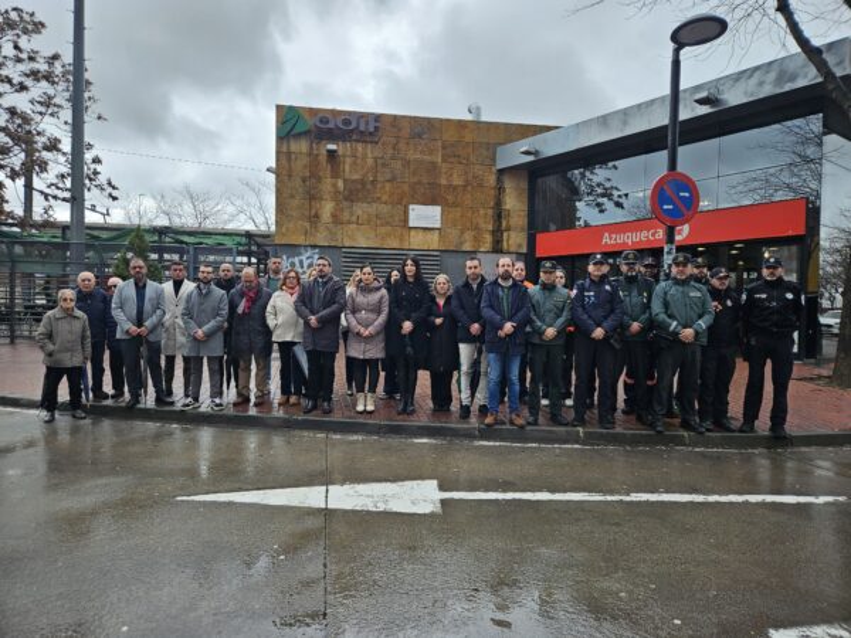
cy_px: 319
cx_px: 426
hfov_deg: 73.9
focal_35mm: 23
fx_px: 565
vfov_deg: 58.9
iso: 25
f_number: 1.8
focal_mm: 5.4
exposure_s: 1/472
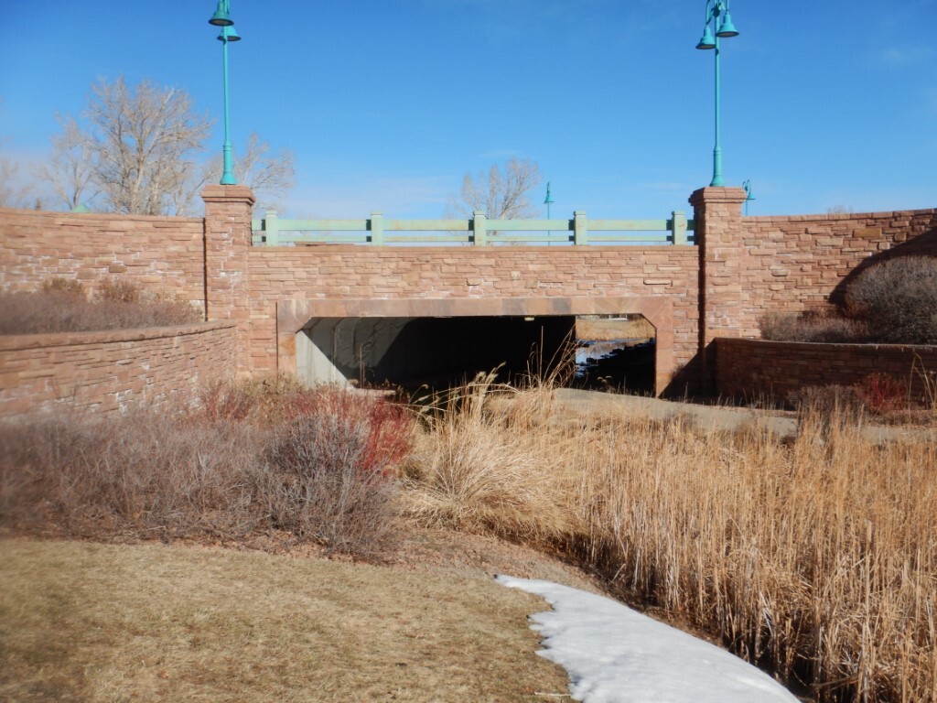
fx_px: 1002
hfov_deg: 50.1
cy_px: 352
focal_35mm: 37
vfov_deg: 38.7
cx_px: 468
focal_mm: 6.6
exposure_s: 1/1250
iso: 125
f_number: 4.2
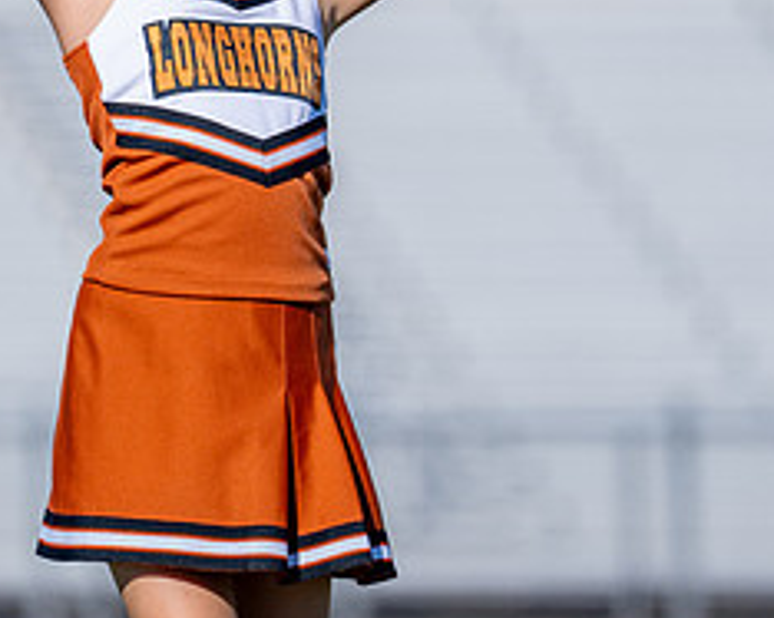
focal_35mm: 591
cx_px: 251
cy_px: 64
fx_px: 13533
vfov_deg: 2.6
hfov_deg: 3.3
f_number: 2.8
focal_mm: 200
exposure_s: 1/2500
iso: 100
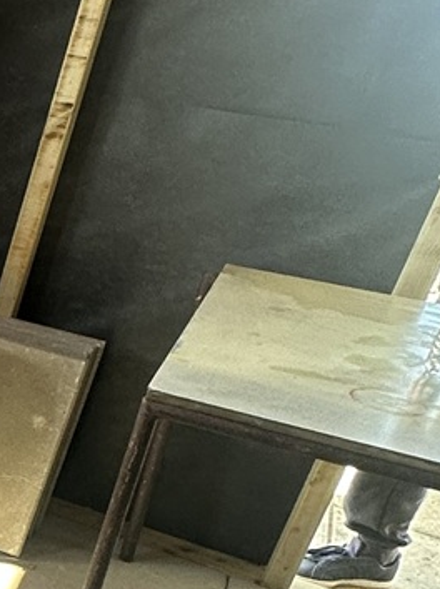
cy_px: 374
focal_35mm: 64
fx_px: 1087
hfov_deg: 15.5
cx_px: -548
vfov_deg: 30.2
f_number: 2.2
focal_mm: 2.22
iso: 100
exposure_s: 1/99
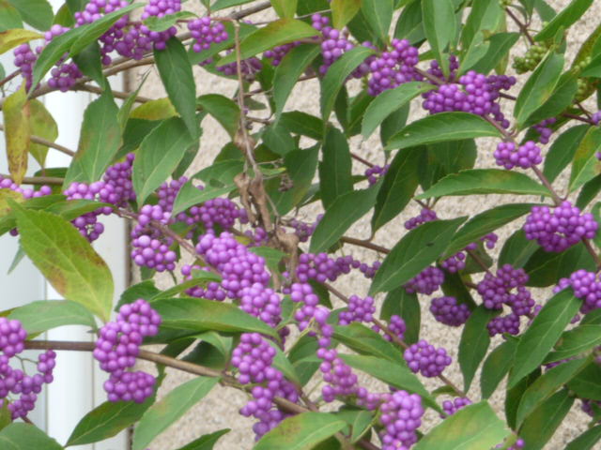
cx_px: 300
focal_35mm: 188
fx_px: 3264
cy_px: 225
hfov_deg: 10.5
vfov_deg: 7.9
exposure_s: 1/50
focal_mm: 19.1
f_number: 4.7
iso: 125
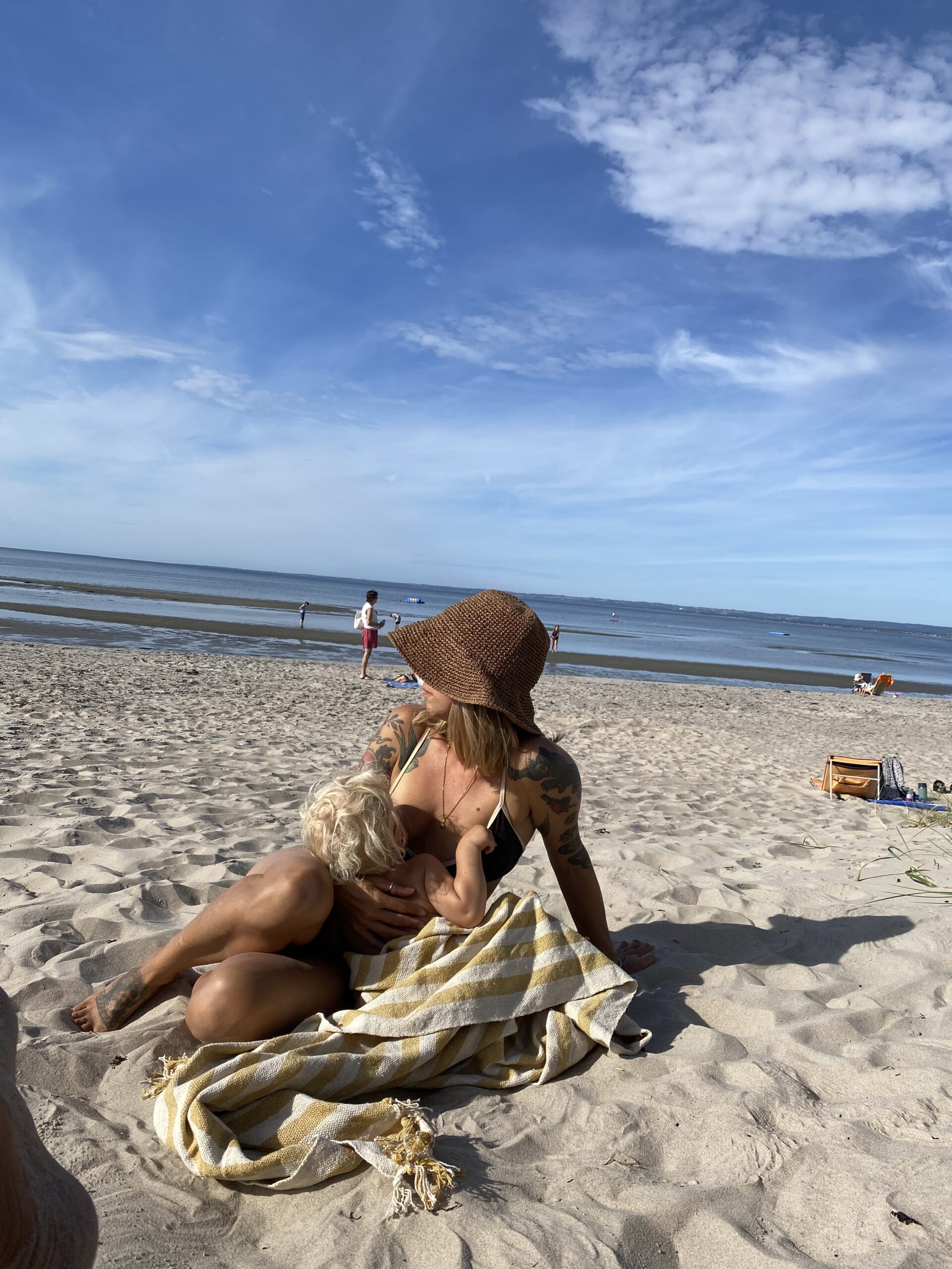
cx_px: 476
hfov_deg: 53.1
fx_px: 953
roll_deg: -4.9
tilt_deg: -1.1
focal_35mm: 26
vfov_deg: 67.3
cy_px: 634
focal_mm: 4.25
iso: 32
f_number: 1.8
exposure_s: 1/4274
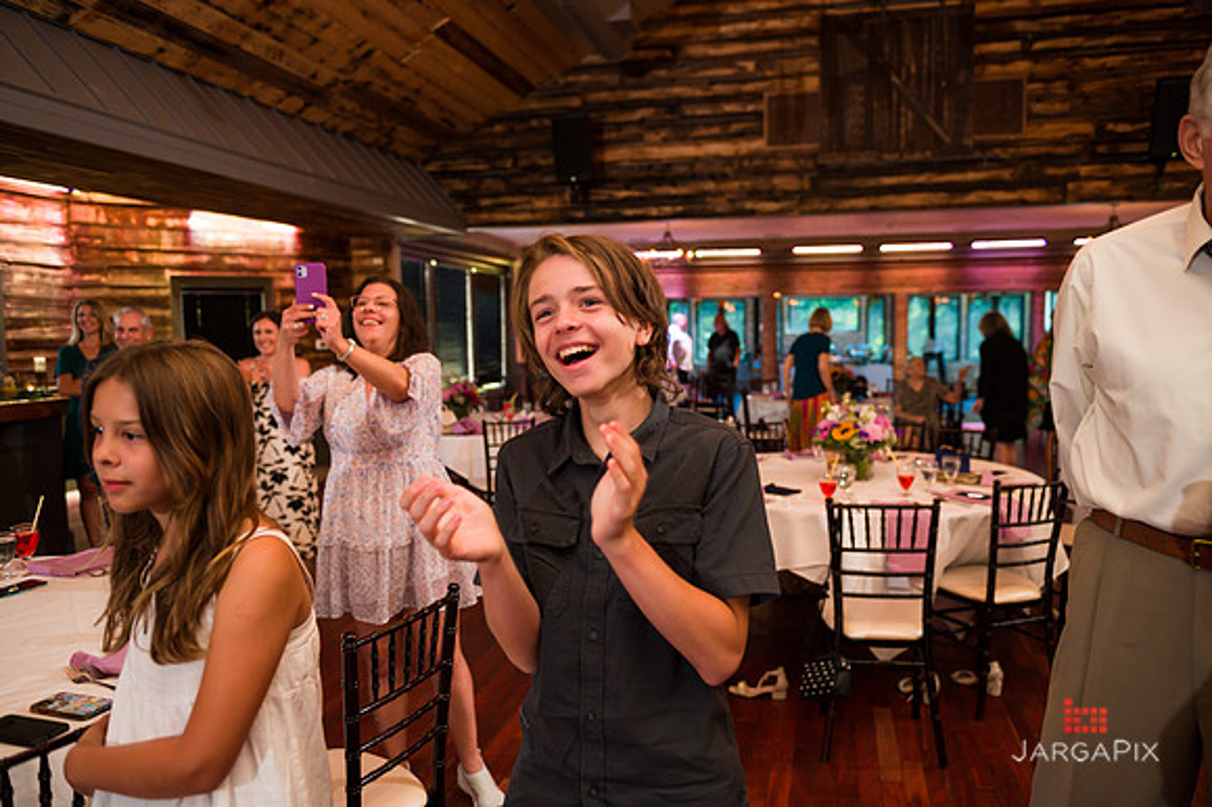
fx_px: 908
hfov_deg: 67.4
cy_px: 404
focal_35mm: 27
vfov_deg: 47.9
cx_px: 606
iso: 1250
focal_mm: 27
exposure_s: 1/125
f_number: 3.2
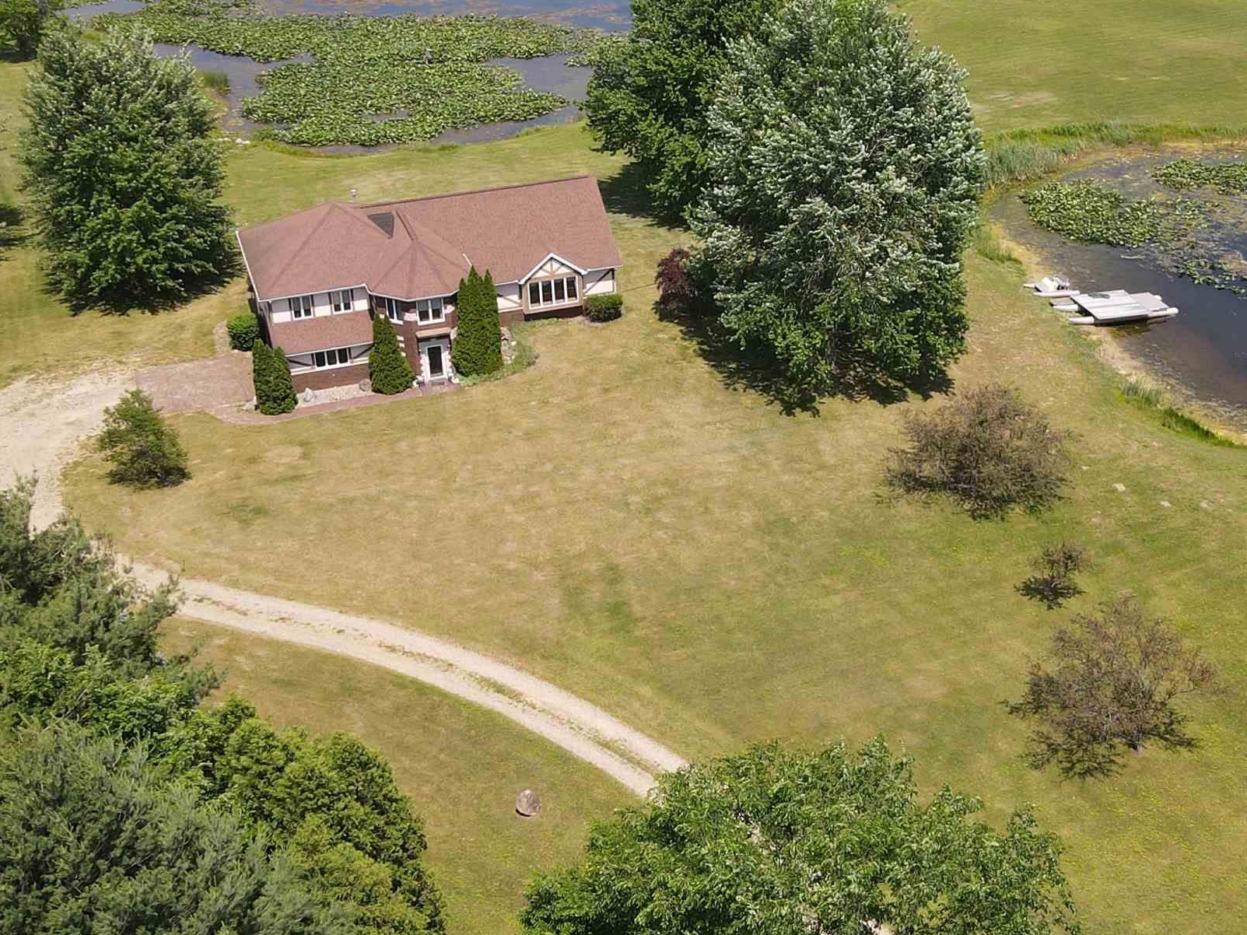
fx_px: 1657
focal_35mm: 46
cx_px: 790
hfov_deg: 40.9
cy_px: 365
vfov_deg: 31.4
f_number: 2.8
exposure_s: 1/500
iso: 100
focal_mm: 4.5
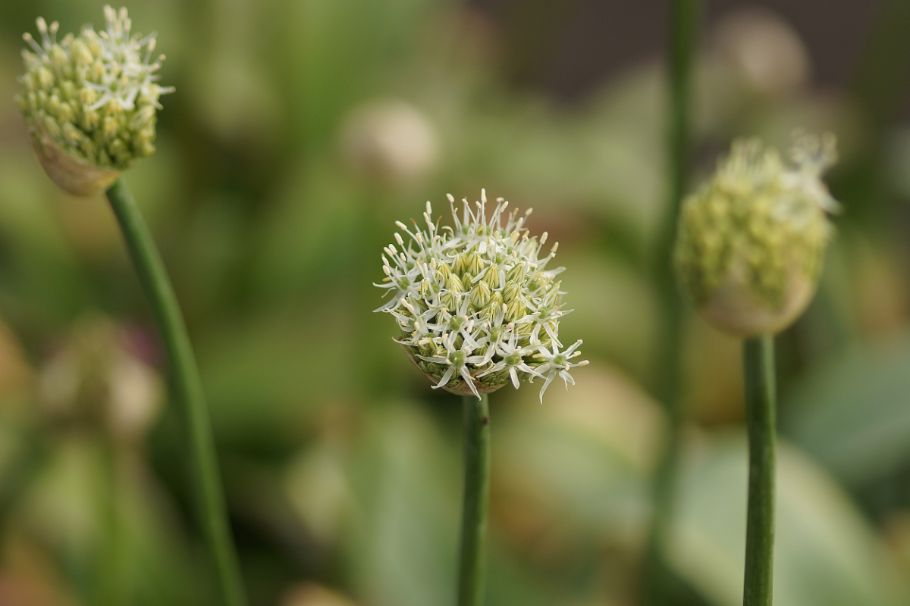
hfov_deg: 13.7
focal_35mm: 150
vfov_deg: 9.1
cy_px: 303
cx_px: 455
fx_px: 3791
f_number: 2.8
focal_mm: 100
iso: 100
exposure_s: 1/400
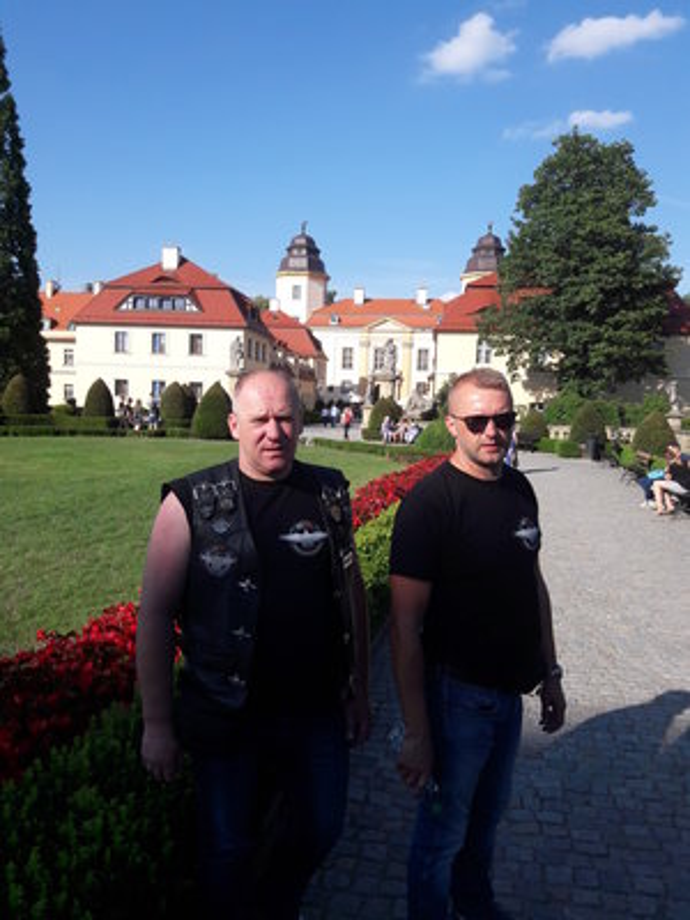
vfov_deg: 63.4
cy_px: 460
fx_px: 744
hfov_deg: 49.7
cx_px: 345
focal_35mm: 28
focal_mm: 3.7
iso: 40
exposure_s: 1/1222
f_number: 1.9
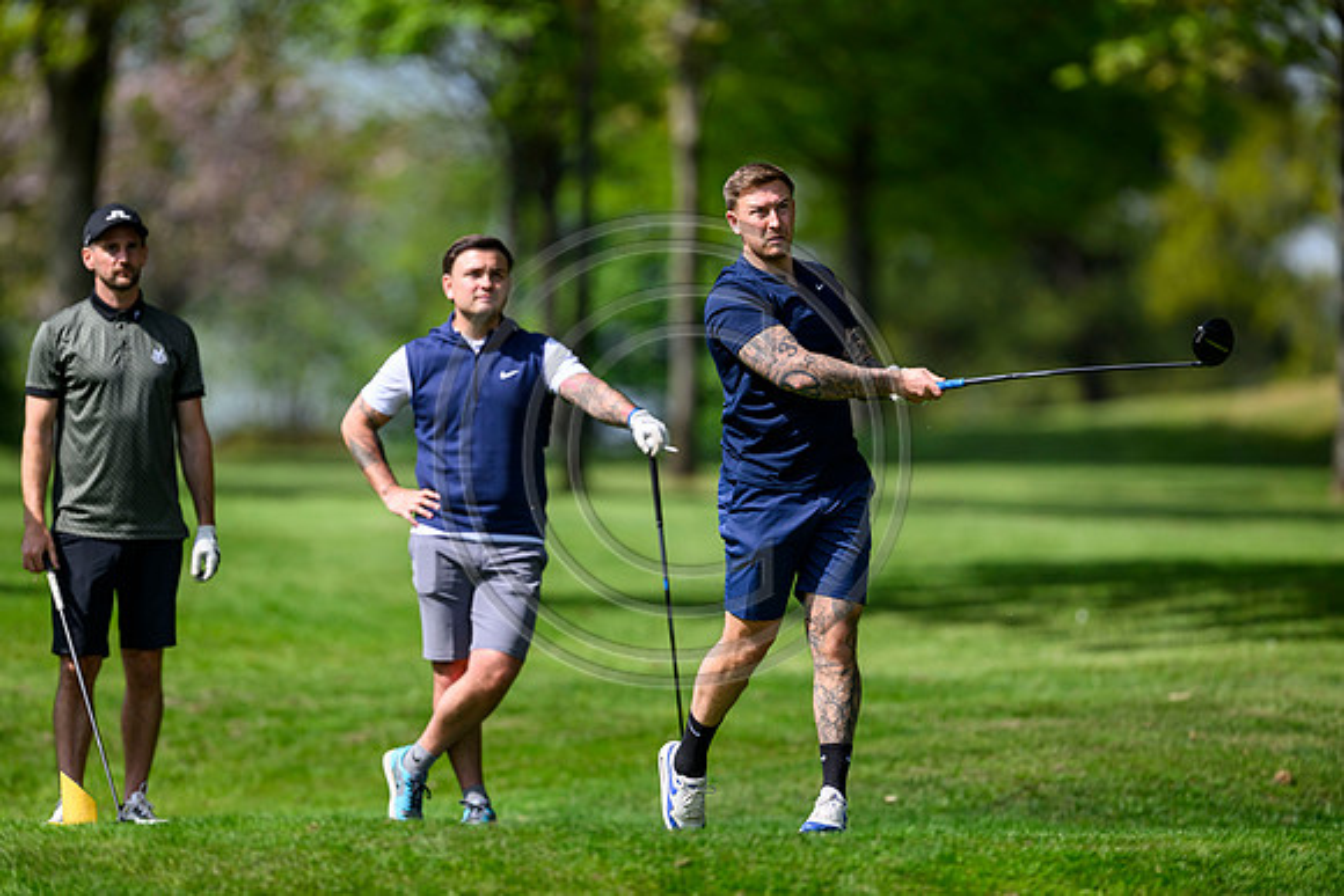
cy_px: 448
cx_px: 672
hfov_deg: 5.2
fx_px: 14936
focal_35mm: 400
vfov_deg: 3.4
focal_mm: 400
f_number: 3.5
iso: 500
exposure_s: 1/5000
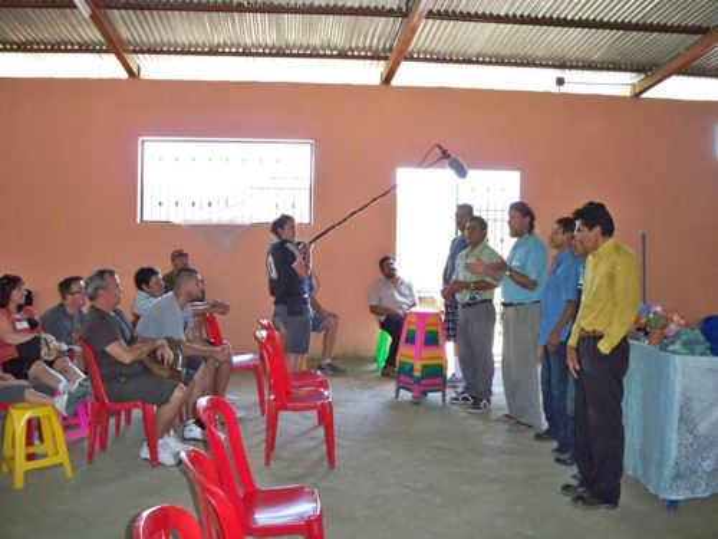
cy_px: 270
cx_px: 359
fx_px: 726
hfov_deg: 52.6
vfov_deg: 40.7
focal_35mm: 35
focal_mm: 6.3
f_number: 3.1
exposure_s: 1/80
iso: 250
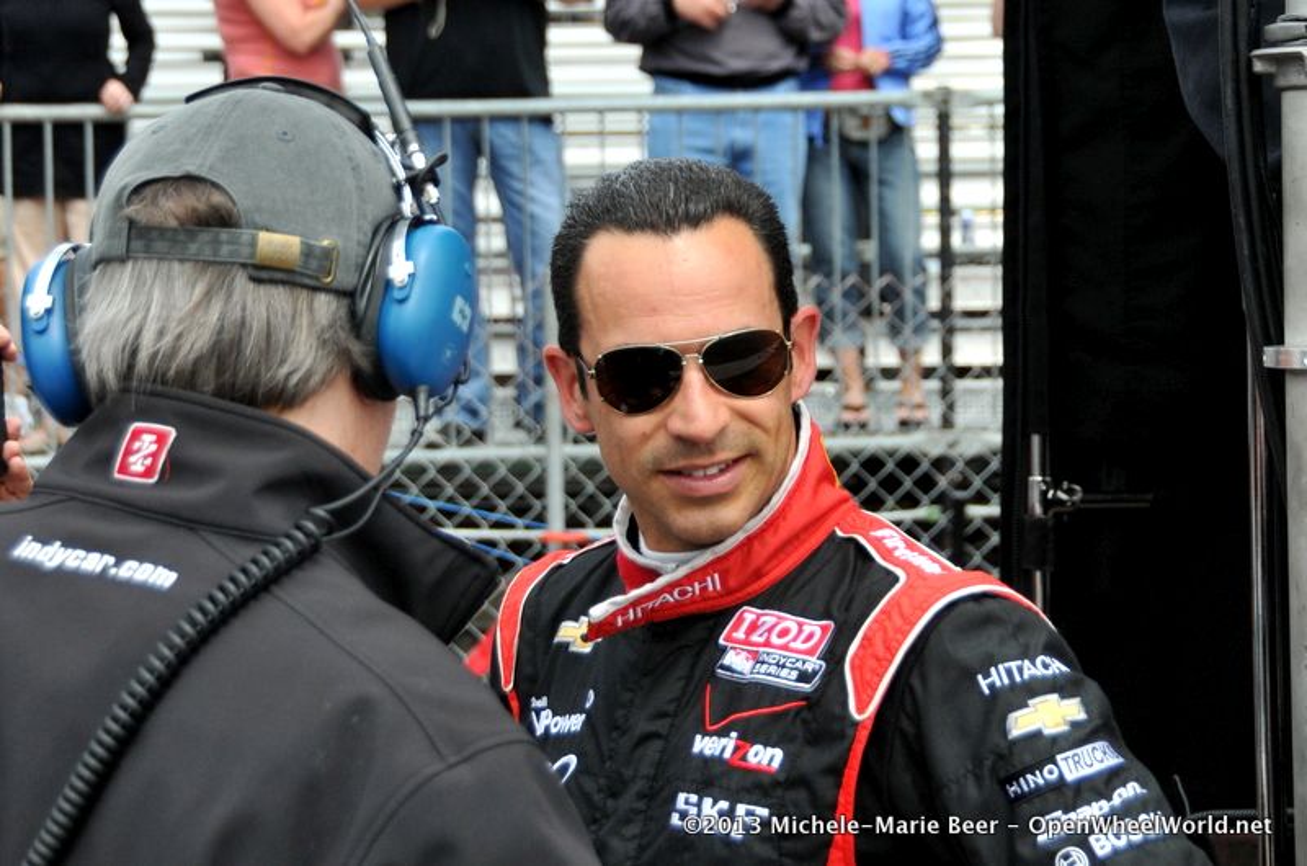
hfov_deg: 28.1
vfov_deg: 18.8
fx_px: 2609
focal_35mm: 72
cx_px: 654
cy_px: 433
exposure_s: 1/2000
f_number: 4.5
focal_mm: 48
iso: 400
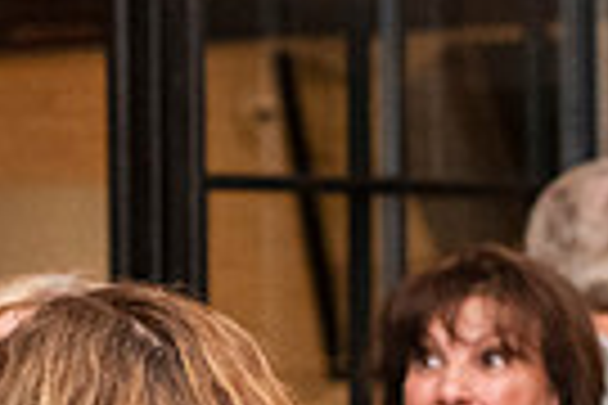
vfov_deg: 4.2
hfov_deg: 6.3
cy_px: 825
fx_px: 5404
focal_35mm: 320
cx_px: -405
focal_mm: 58
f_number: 4
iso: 1250
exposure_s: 1/125
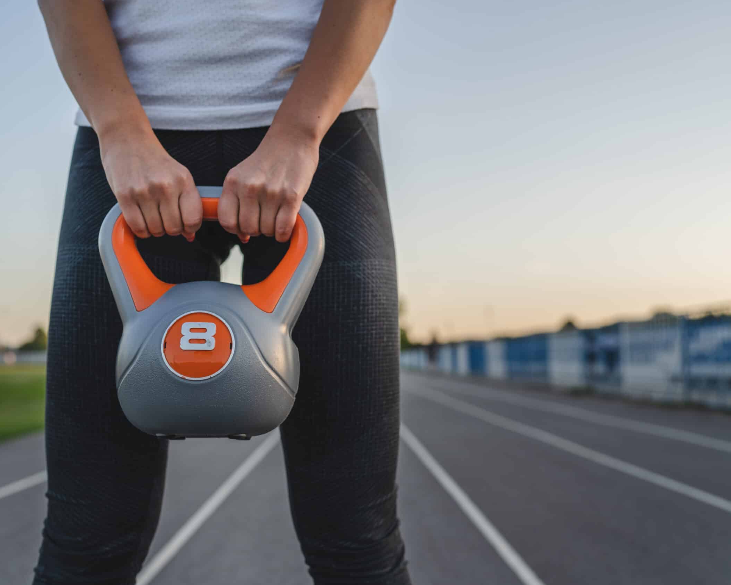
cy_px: 296
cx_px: 372
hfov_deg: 45.8
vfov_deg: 37.3
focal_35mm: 40
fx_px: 865
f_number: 3.2
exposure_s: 1/200
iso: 100
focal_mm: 35
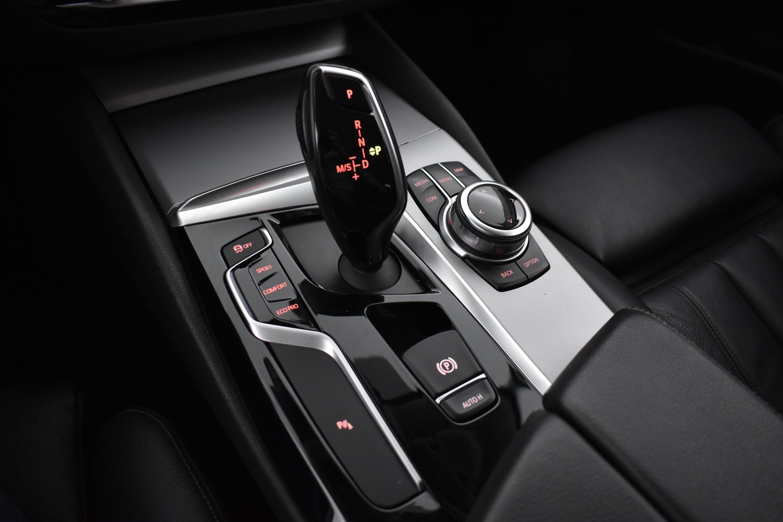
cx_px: 392
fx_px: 587
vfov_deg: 47.9
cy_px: 261
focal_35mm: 27
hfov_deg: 67.4
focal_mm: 18
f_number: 3.5
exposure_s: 1/30
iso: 2000
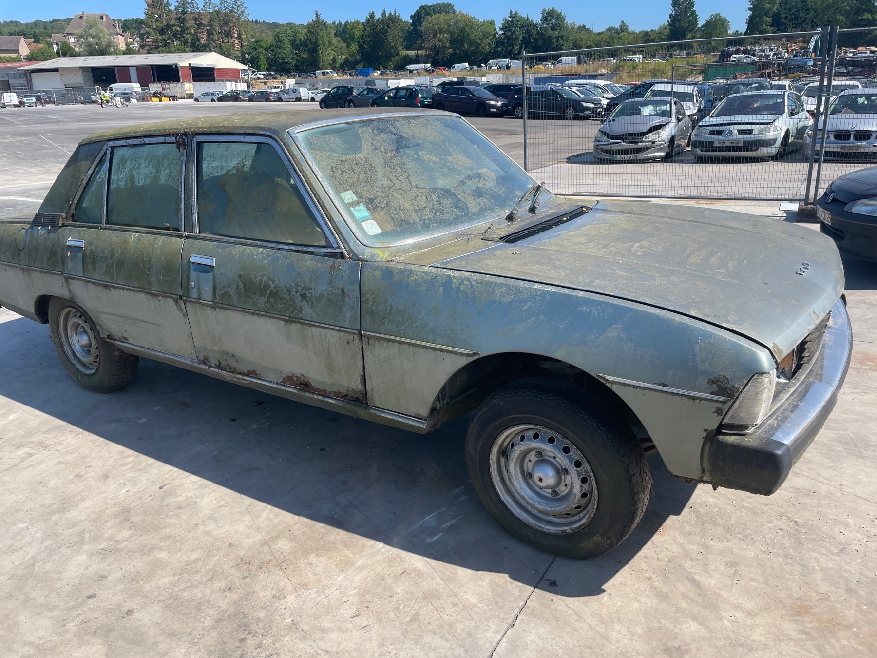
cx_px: 438
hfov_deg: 67.3
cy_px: 329
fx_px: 659
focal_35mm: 26
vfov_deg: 53.1
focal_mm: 4.2
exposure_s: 1/1887
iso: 32
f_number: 1.6
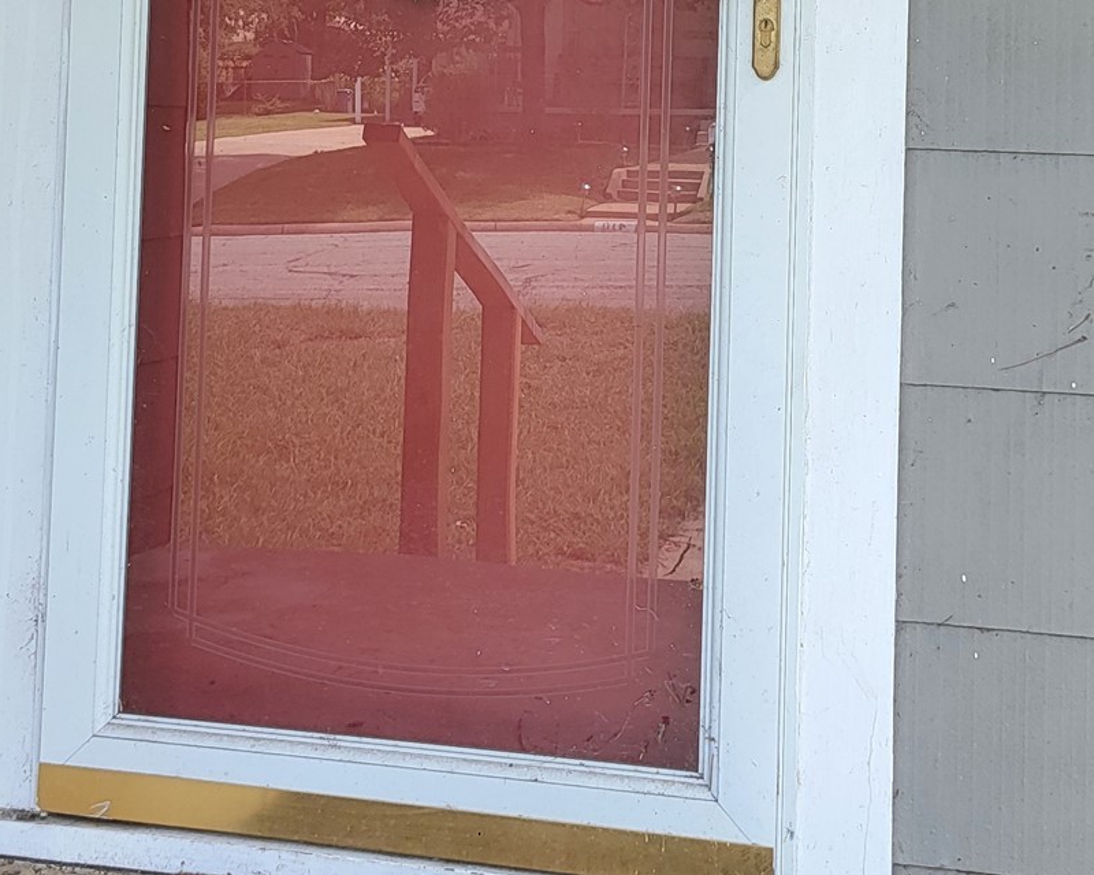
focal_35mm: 60
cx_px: 552
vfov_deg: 24.1
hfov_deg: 31.5
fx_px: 1943
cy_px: -22
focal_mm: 6.7
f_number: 1.8
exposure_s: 1/100
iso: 20
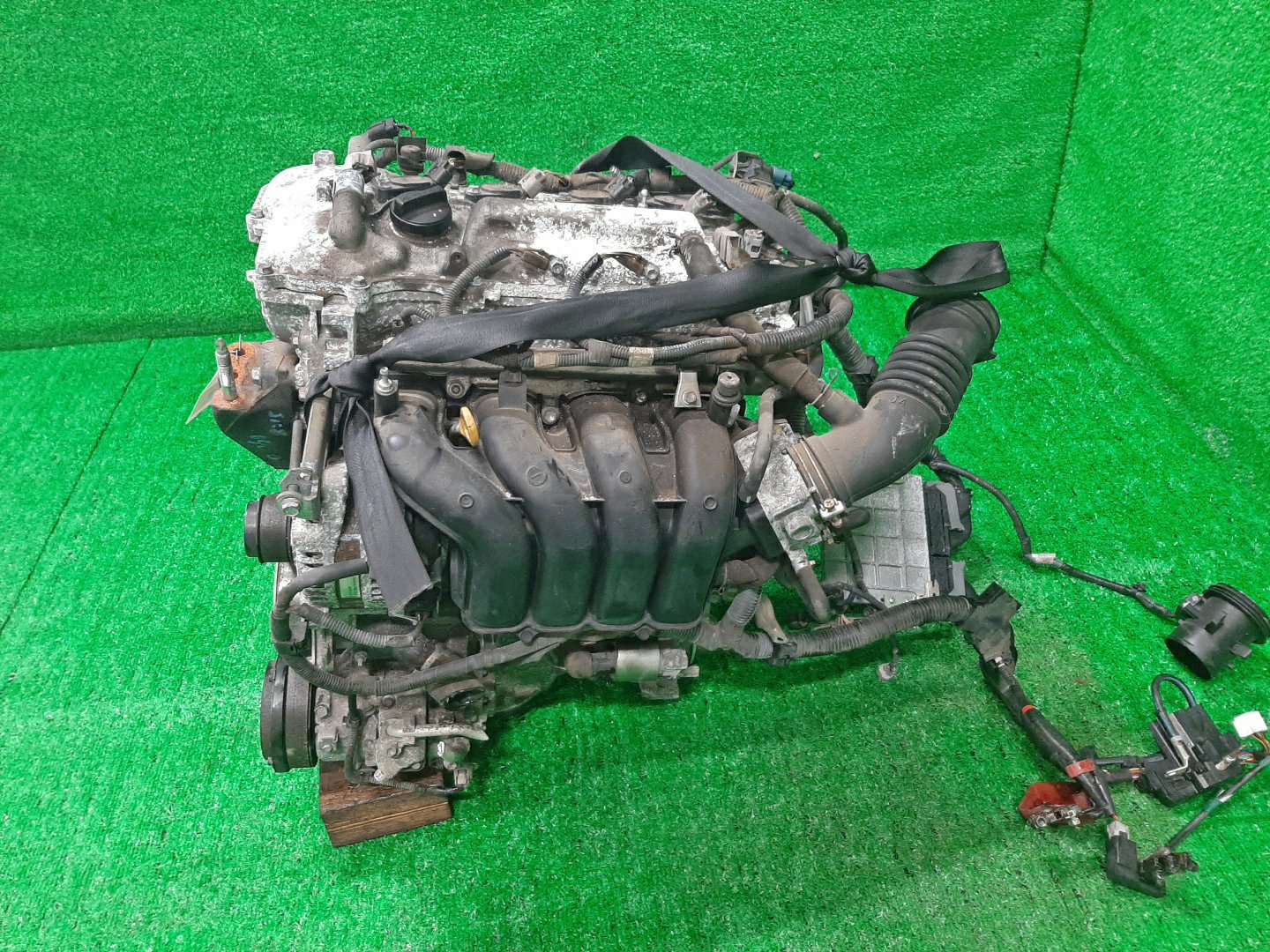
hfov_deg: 67.3
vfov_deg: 53.1
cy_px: 476
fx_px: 954
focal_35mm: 26
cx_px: 635
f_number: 1.7
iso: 195
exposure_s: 1/50
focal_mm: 3.93
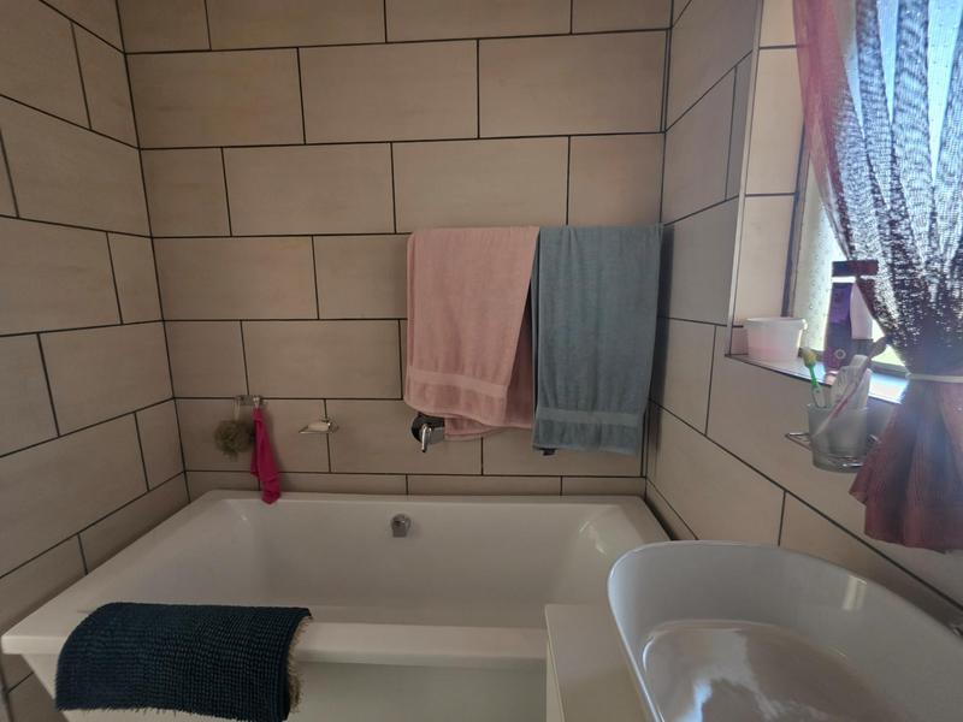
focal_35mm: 13
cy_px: 361
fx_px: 362
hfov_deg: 106.2
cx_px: 482
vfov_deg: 89.9
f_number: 1.9
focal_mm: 2.2
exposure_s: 1/50
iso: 500
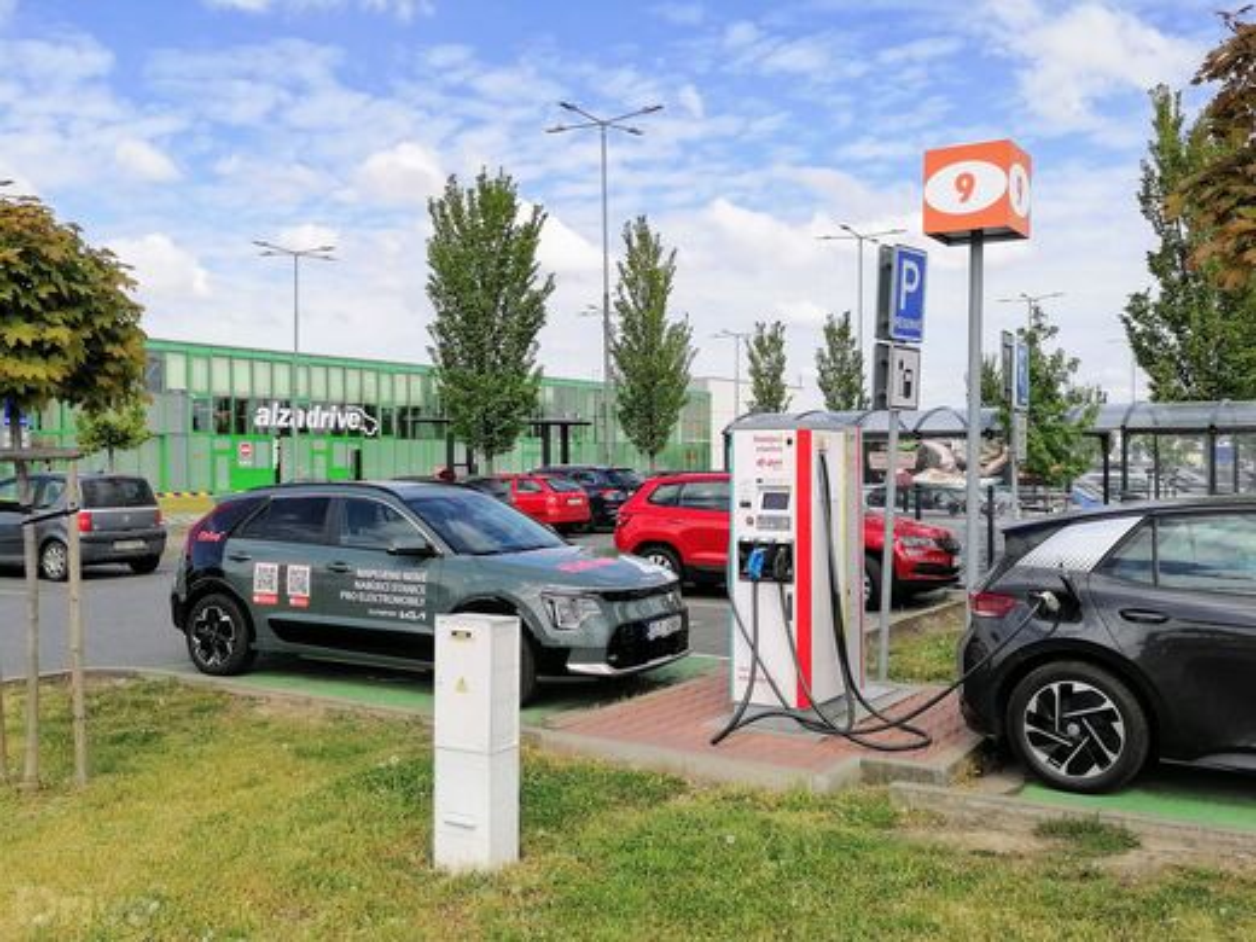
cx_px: 628
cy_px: 471
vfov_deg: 40.7
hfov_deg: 52.6
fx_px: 1270
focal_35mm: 35
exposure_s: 1/1451
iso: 50
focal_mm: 5.3
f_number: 1.8
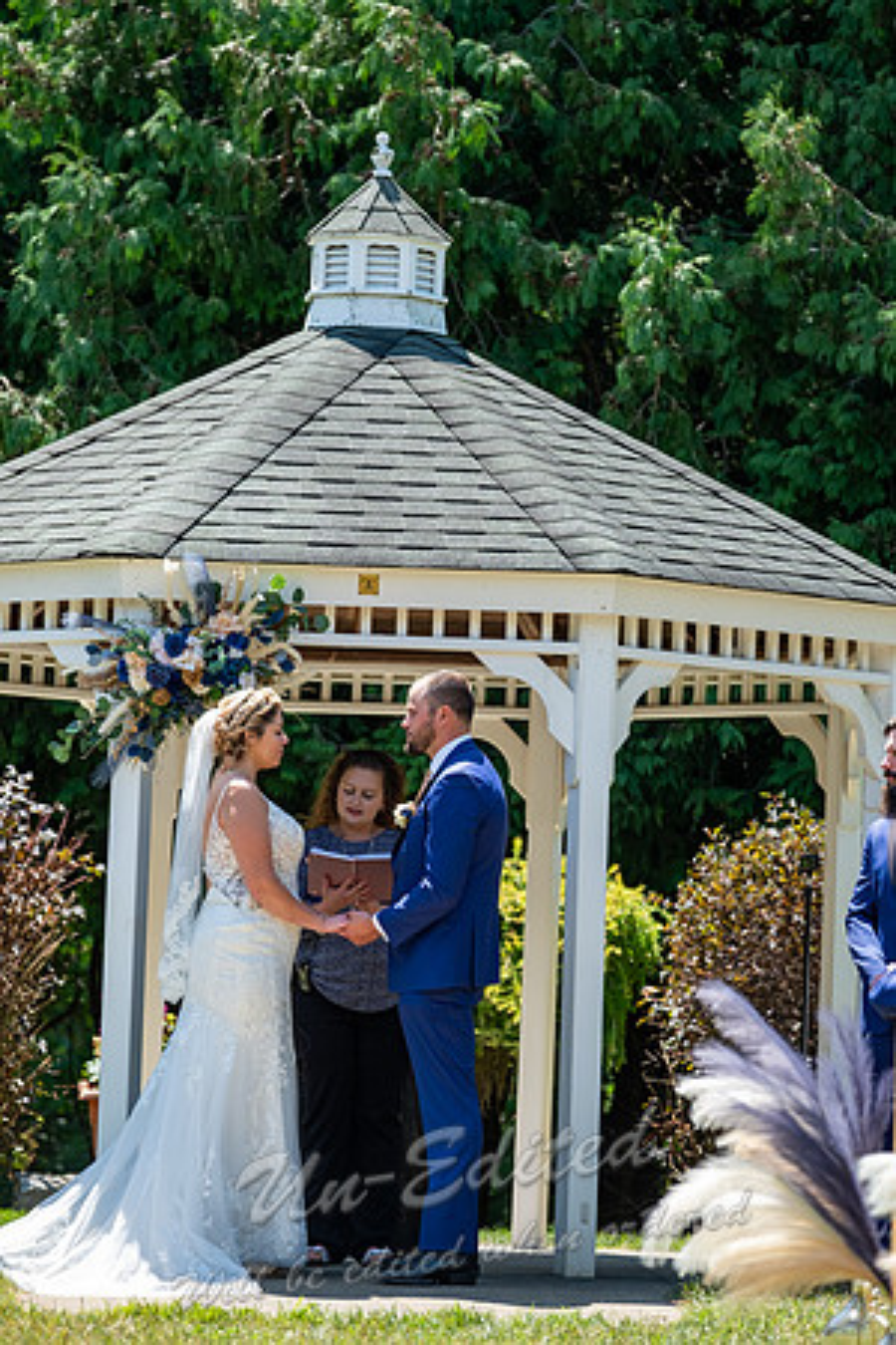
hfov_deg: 8.6
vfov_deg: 12.9
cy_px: 672
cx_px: 448
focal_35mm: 159
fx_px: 5936
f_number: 3.6
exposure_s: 1/500
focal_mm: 106
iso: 200
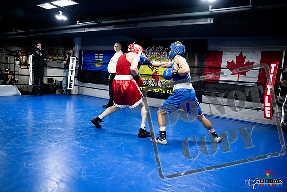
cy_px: 96
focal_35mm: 24
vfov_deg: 53.2
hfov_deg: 73.7
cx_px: 144
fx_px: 191
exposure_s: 1/1000
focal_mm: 24
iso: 6400
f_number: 2.8
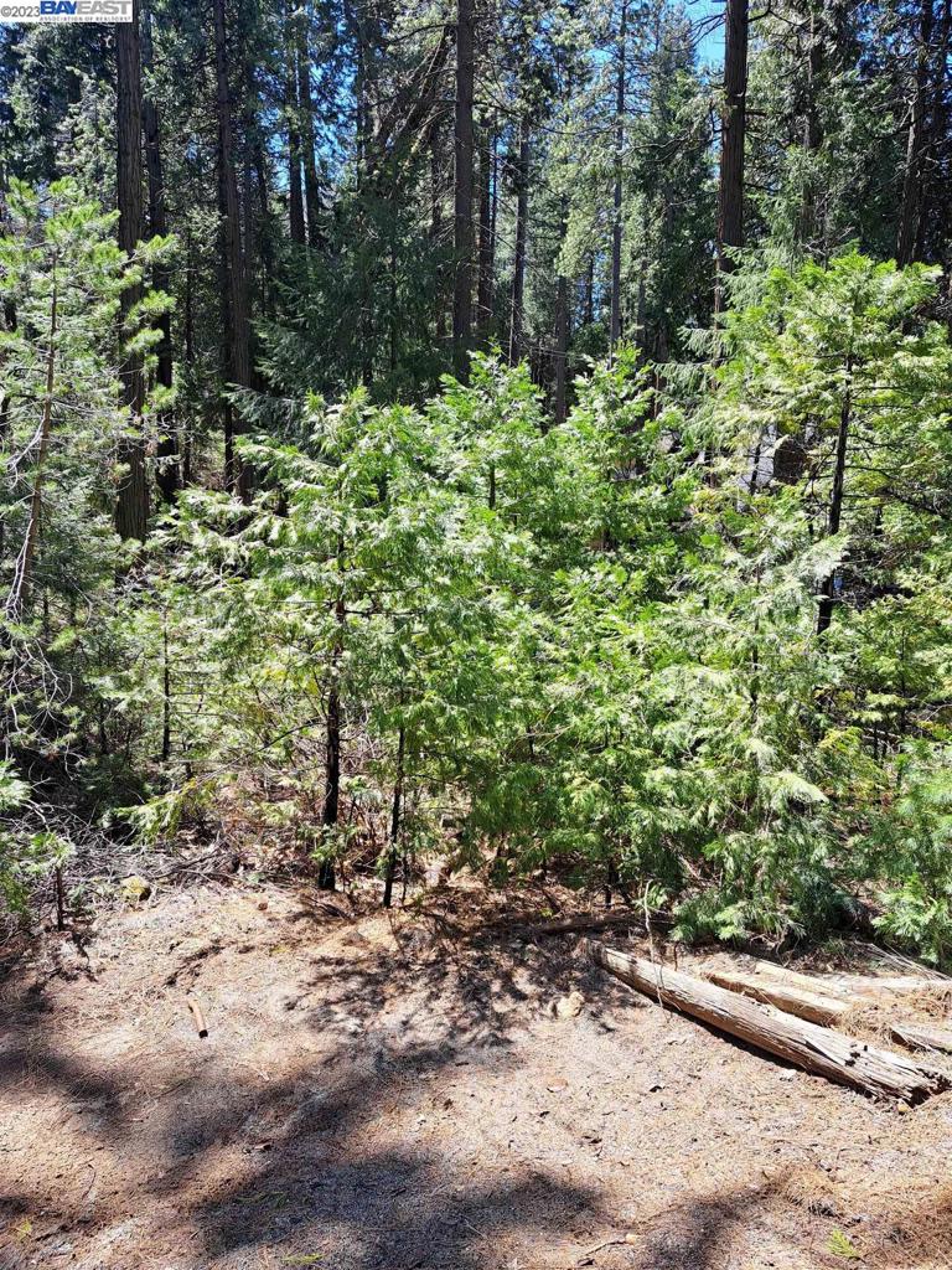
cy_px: 635
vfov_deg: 71.6
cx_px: 476
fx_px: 880
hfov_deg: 56.8
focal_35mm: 24
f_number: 1.8
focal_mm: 5.23
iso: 50
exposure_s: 1/267
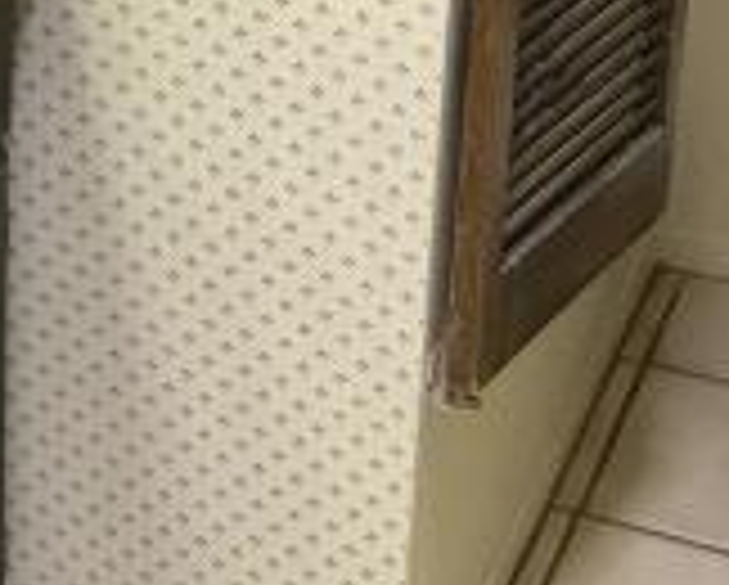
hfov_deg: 17.7
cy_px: -112
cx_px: 189
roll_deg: -1.9
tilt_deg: -22.1
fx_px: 2333
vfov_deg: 13.9
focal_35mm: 108
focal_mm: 3.99
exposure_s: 1/15
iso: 40
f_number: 1.8
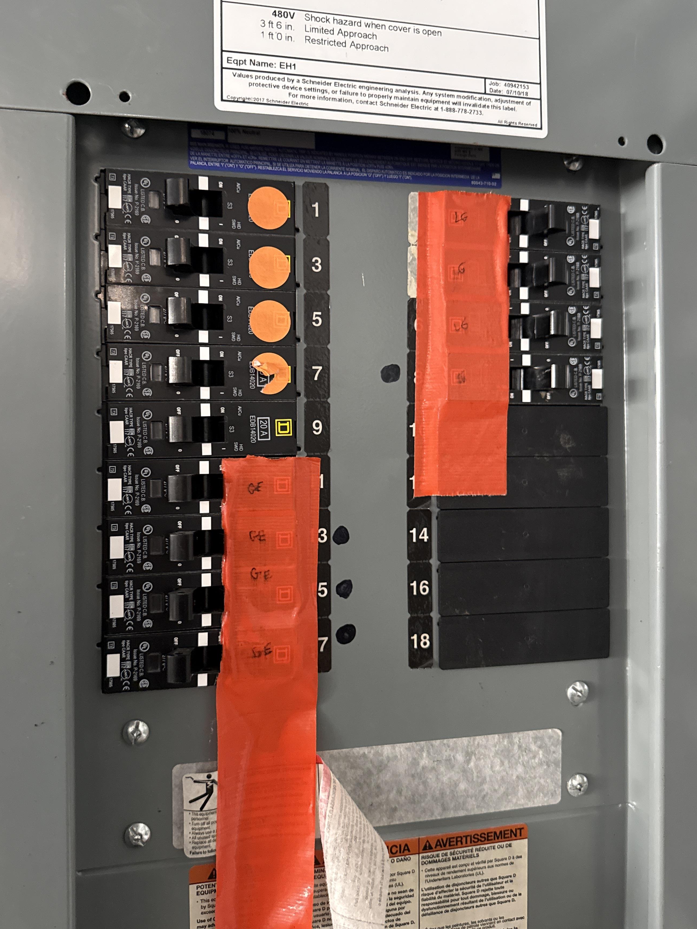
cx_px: 327
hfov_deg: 49.7
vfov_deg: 63.4
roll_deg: +1.0
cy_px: 438
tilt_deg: +1.2
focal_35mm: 28
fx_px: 752
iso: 800
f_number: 1.78
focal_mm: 6.76
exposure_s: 1/48
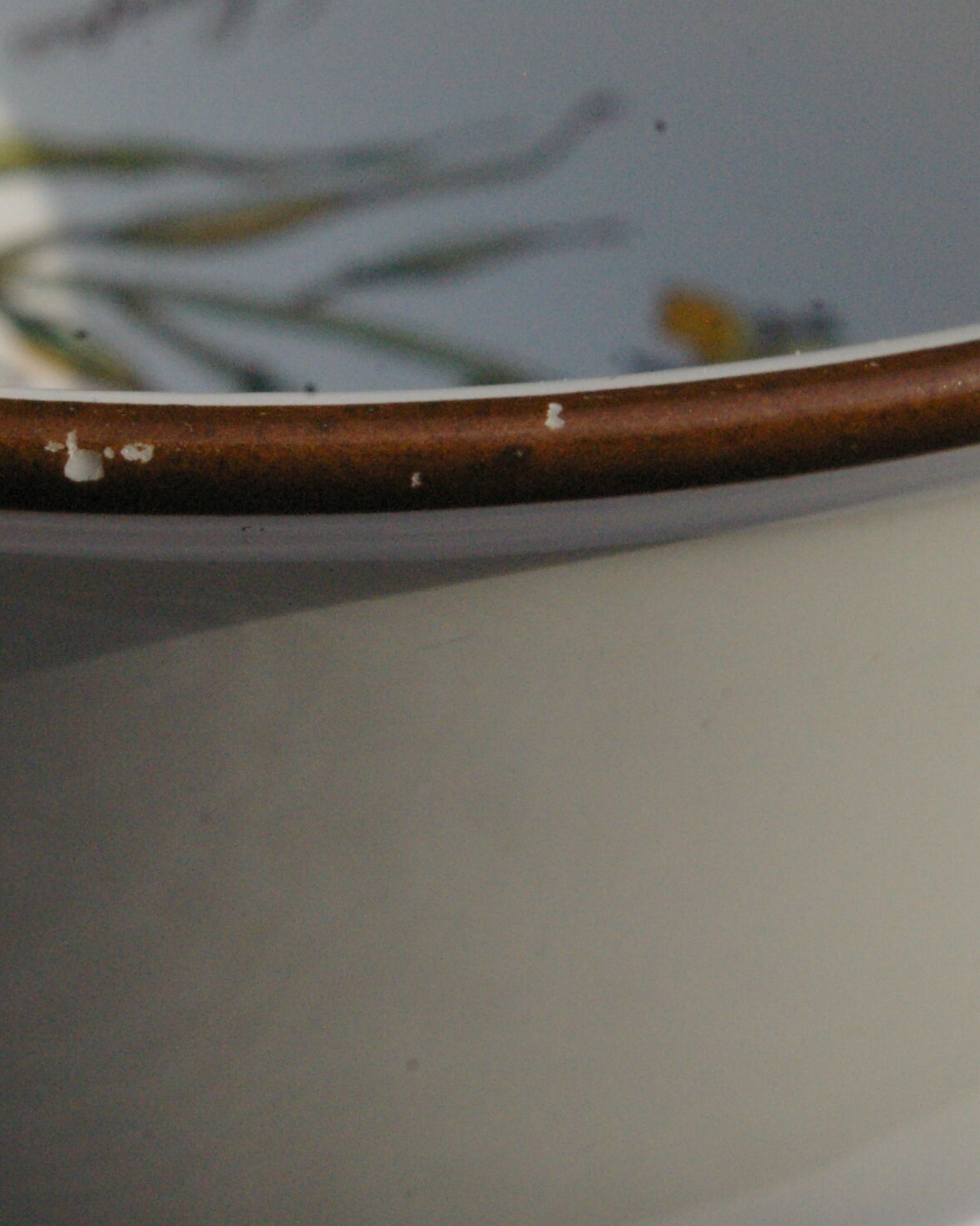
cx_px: 320
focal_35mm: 75
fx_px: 2720
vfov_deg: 25.3
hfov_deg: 20.3
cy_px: 449
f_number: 11
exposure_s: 1/1000
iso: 1600
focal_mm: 26
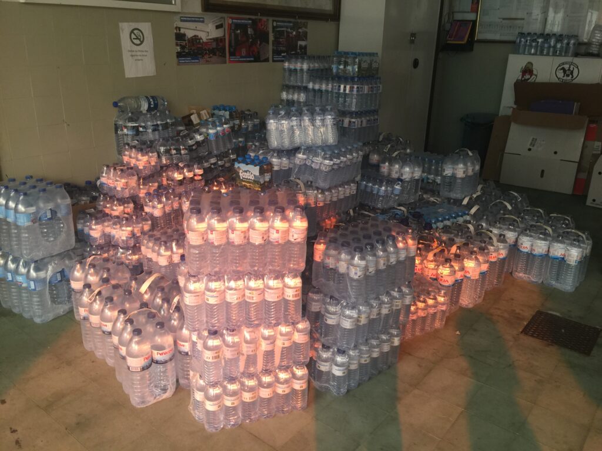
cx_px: 301
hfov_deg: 61.7
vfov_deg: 48.2
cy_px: 226
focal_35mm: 29
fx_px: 504
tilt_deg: -18.9
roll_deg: -1.9
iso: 40
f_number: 2.2
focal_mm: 4.15
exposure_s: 1/17
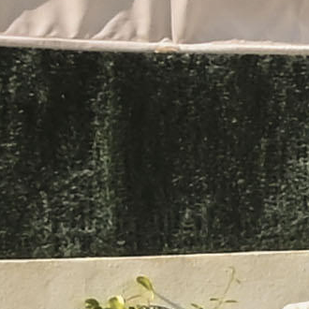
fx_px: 1535
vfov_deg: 11.5
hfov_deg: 8.0
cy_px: 143
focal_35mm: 152
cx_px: 1183
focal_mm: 10
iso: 400
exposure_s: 1/100
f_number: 18
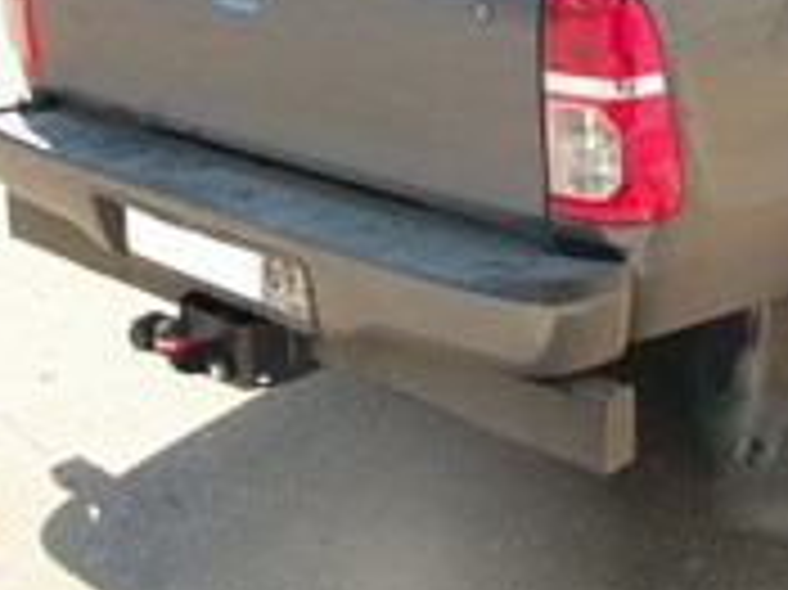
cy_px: 54
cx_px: 639
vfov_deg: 22.3
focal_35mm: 64
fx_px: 1456
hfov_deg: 29.5
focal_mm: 5.7
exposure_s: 1/50
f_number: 8.8
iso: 80
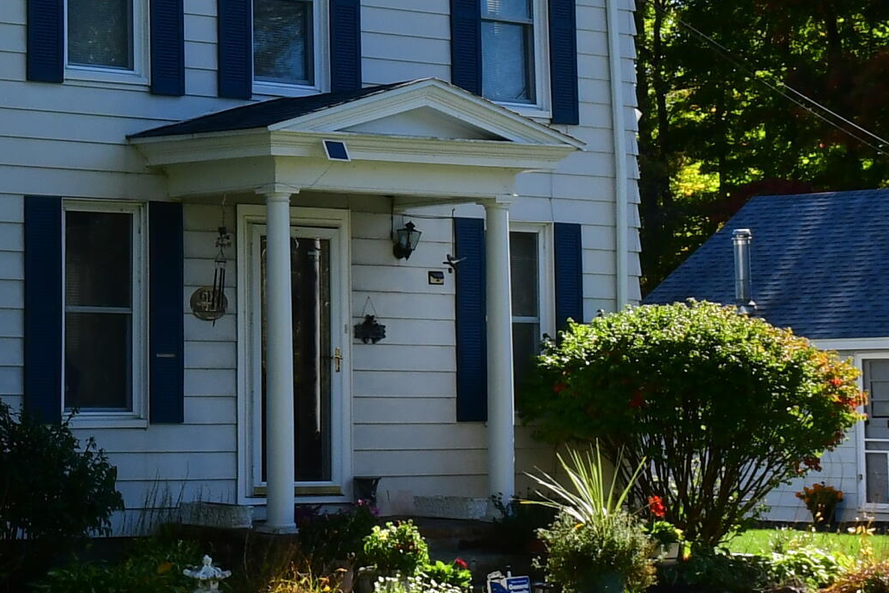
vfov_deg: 12.9
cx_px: -283
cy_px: 19
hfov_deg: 18.1
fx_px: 2593
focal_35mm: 105
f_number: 10
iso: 400
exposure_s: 1/250
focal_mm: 18
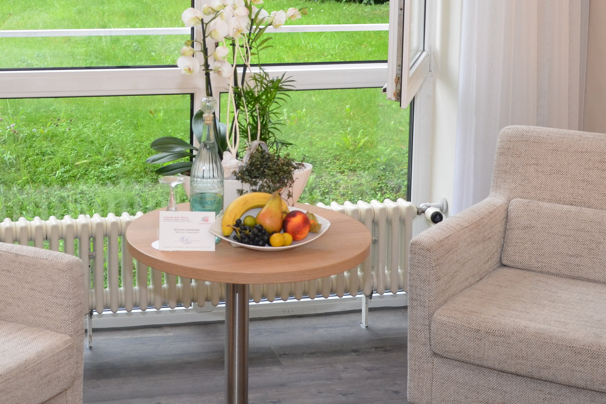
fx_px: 1178
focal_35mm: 70
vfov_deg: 19.0
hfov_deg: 28.6
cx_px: 194
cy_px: 11
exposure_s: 1/60
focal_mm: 22
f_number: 4
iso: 800
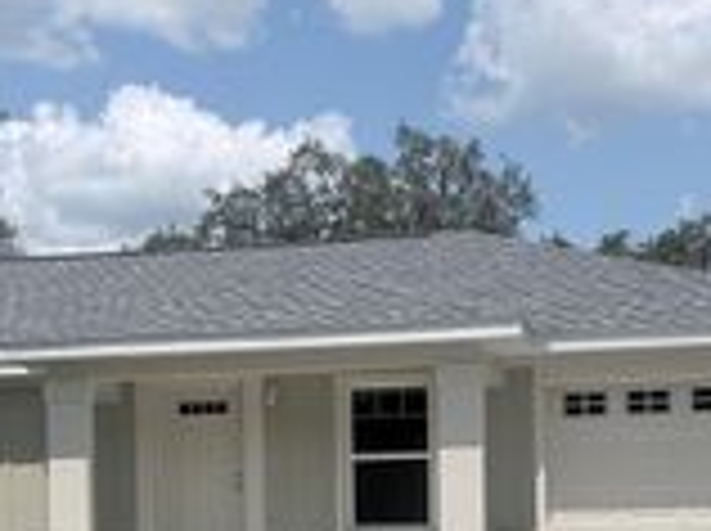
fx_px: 1559
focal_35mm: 76
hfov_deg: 25.6
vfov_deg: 18.8
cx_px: 252
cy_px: 529
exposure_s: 1/8130
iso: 80
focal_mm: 6.76
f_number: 1.78
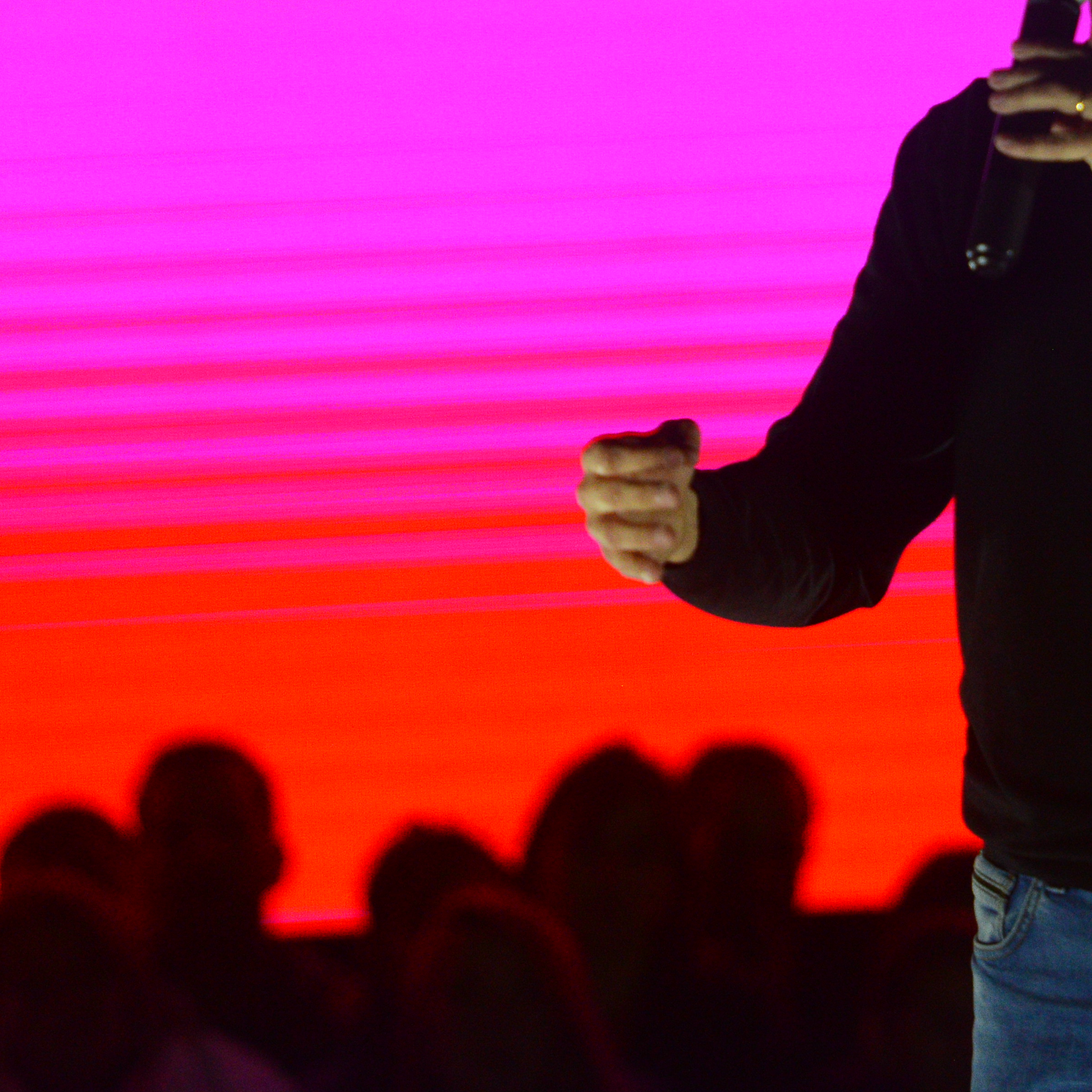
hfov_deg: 3.7
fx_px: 16846
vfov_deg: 3.7
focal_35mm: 472
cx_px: 801
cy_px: 32
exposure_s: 1/1000
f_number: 2.8
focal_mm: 180
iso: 2500
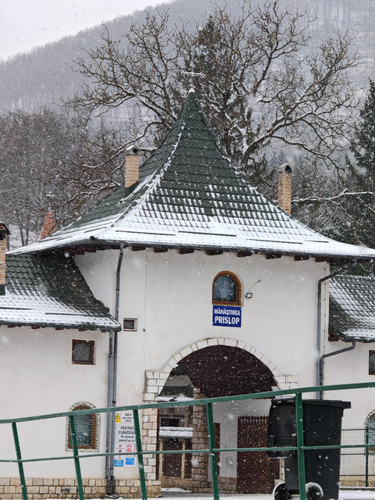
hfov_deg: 11.0
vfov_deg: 14.6
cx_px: 188
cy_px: 250
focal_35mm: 135
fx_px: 1950
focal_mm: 15.38
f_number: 2.6
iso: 80
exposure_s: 1/170
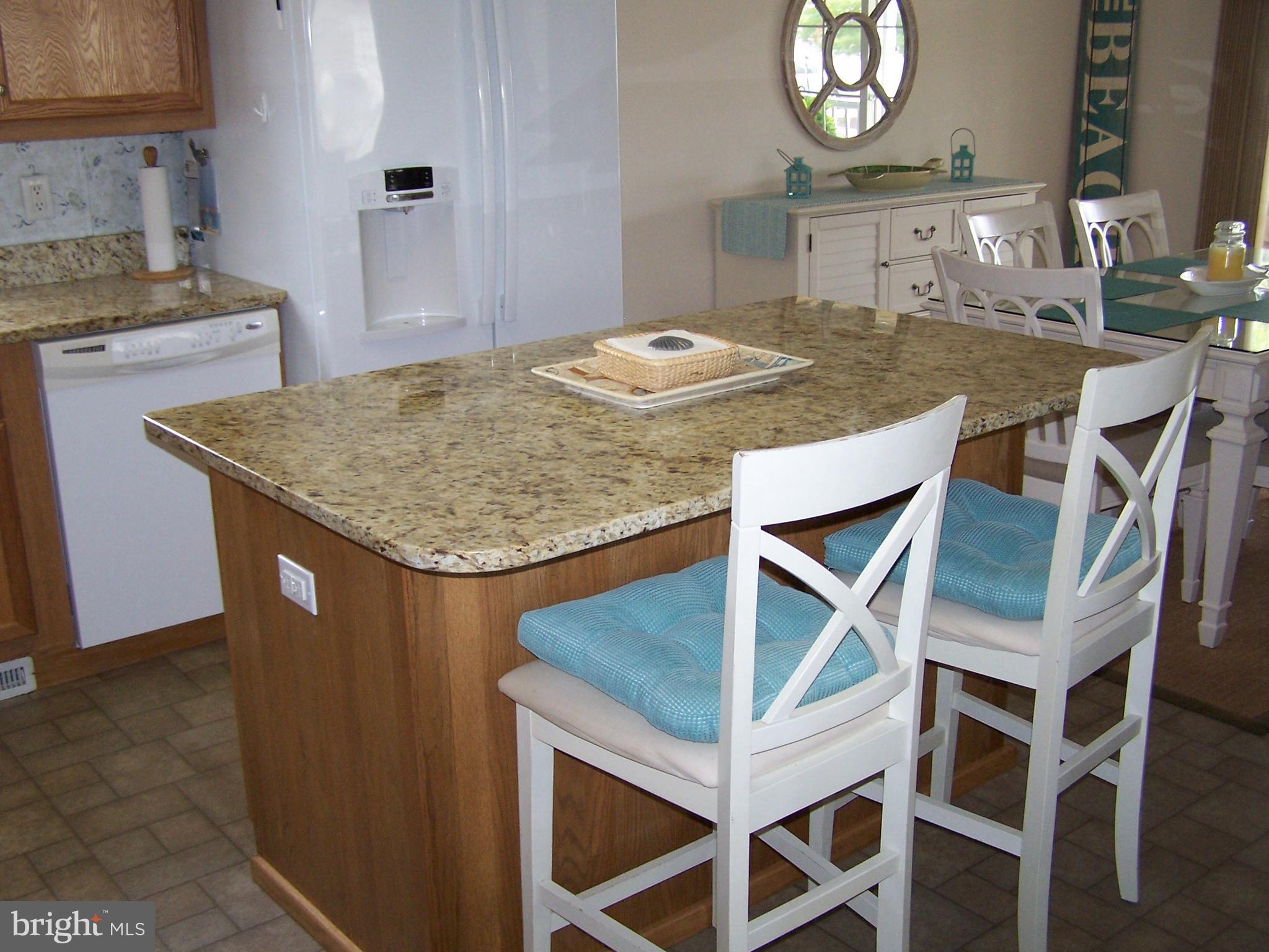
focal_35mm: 38
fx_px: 1393
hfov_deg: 49.0
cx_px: 634
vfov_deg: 37.7
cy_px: 476
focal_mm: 6.3
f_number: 2.8
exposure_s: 1/60
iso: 140
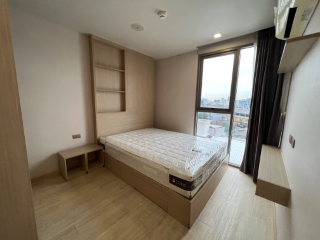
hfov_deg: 106.2
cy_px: 120
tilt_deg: -8.0
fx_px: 120
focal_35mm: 13
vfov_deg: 89.9
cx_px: 160
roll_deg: -2.8
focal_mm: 1.57
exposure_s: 1/100
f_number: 1.8
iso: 200
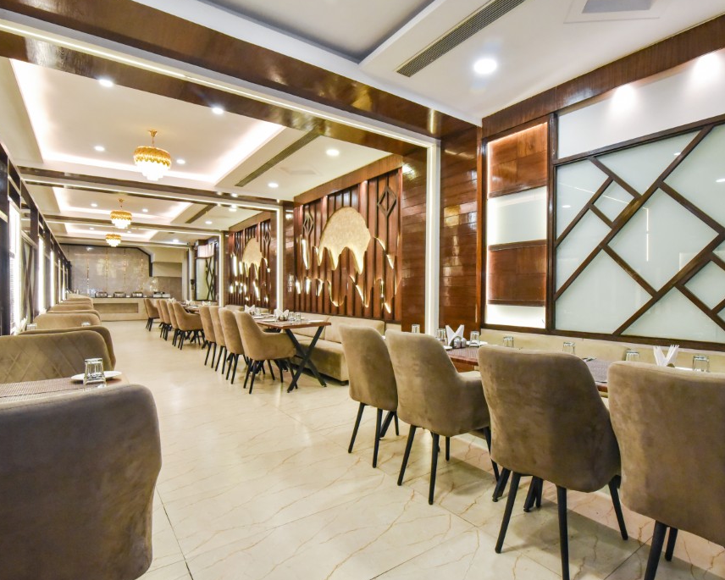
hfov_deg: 82.8
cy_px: 294
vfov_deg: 70.9
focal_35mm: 19
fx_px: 408
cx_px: 412
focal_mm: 16
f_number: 8
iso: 3200
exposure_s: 1/50
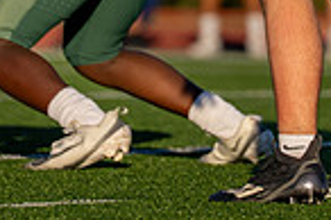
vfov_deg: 1.1
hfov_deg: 1.7
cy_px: -301
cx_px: 240
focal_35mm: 1203
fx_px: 11048
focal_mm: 200
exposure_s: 1/3200
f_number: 2.8
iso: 125
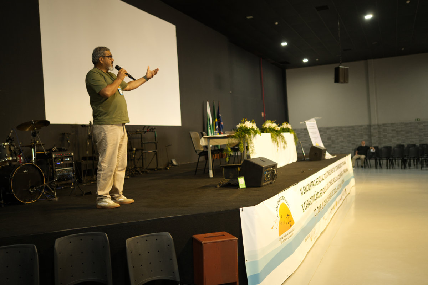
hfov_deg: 54.4
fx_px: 416
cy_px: 142
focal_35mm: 35
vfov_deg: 37.9
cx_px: 214
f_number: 1.8
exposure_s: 1/80
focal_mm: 35
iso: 1250
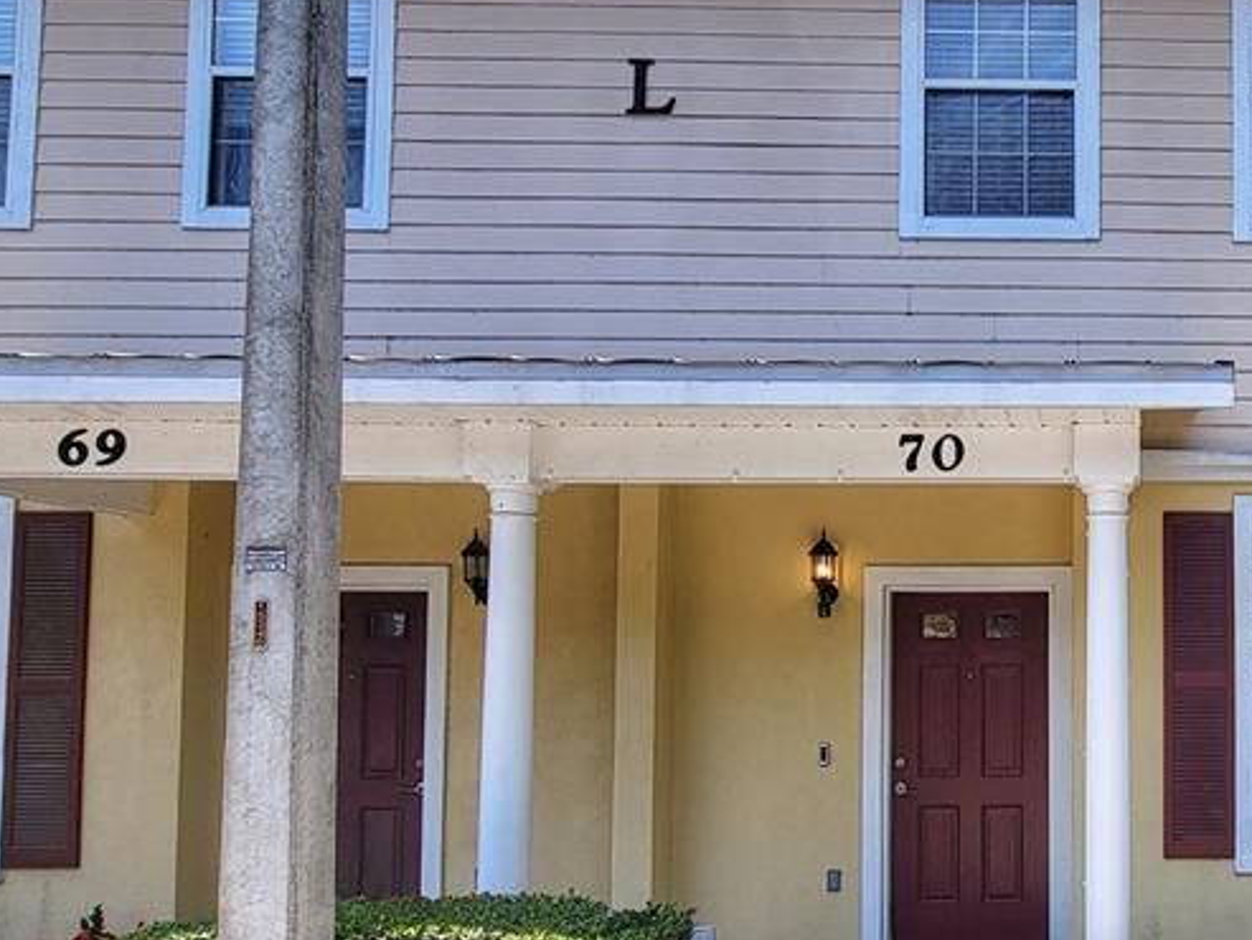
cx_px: 1122
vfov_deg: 51.2
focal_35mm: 27
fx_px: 977
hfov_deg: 56.5
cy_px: 536
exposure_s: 1/1090
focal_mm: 2.2
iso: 50
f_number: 2.2
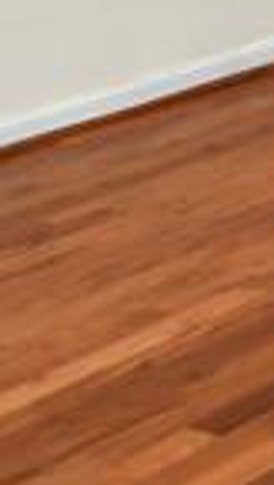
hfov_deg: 7.1
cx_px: 1069
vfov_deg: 14.5
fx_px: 1711
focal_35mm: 133
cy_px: -343
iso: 450
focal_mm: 12
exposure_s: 1/60
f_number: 4
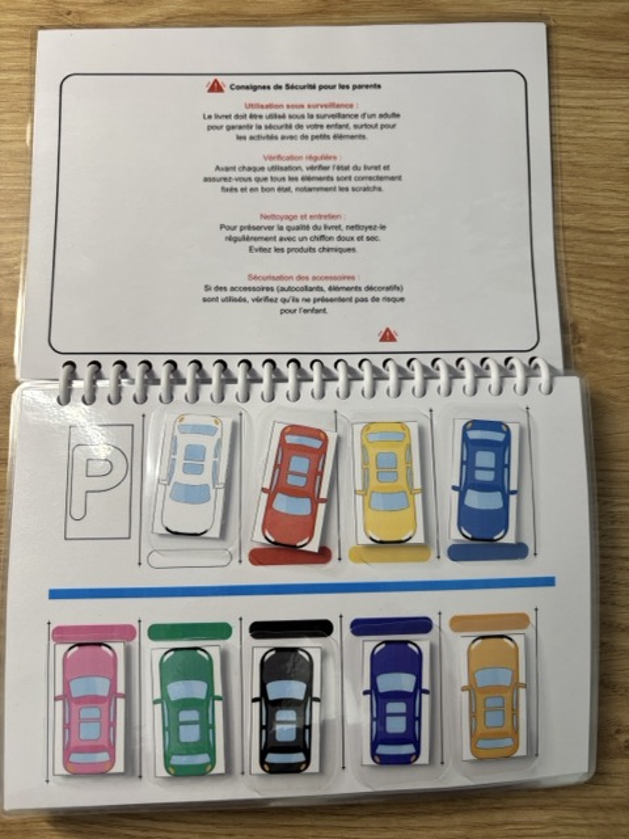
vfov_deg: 67.3
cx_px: 314
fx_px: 630
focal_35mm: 26
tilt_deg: -85.9
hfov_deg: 53.1
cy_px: 420
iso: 100
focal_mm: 5.96
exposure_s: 1/100
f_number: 1.6
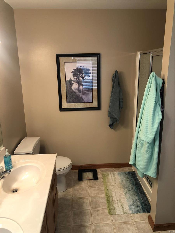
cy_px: 116
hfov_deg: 49.7
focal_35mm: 28
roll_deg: +0.3
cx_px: 88
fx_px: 189
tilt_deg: -16.1
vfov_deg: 63.4
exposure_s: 1/30
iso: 32
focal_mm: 3.99
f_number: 1.8
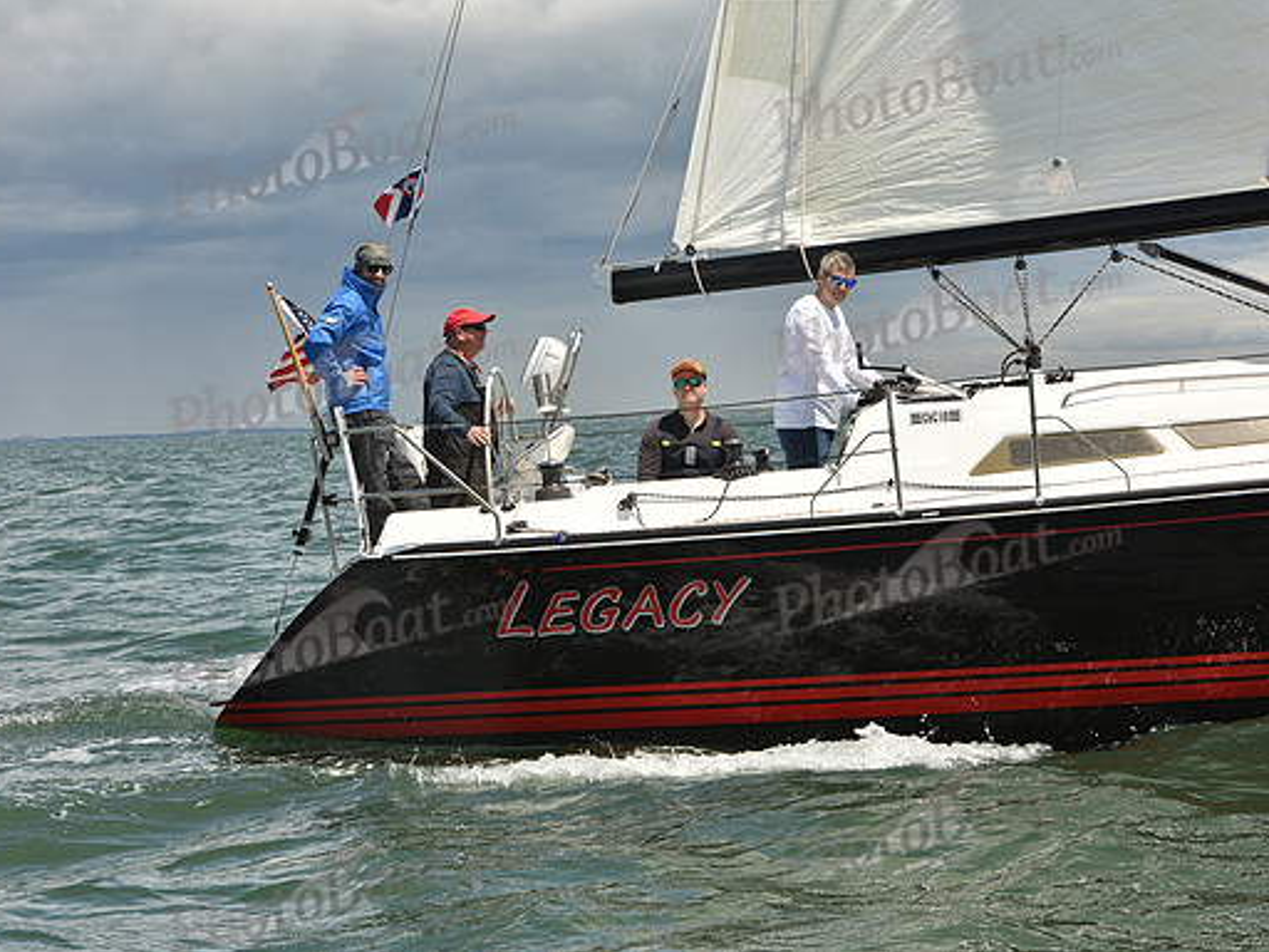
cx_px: 647
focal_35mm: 98
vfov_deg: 15.1
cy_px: 477
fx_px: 3593
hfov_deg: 20.0
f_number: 11
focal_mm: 90
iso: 320
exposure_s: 1/800
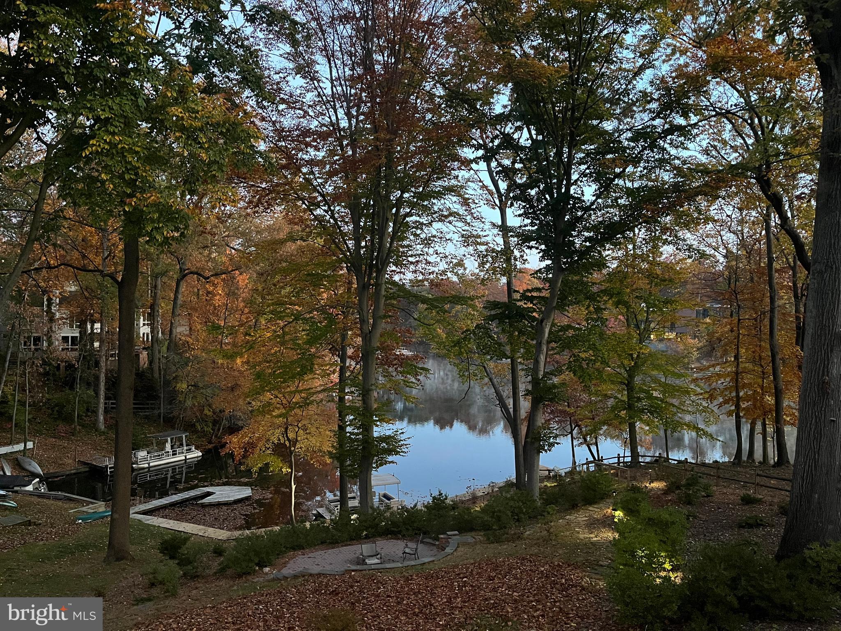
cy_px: 316
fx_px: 632
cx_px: 420
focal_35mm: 26
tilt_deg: +0.1
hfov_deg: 67.3
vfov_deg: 53.1
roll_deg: -0.6
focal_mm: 5.1
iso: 640
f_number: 1.6
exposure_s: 1/30
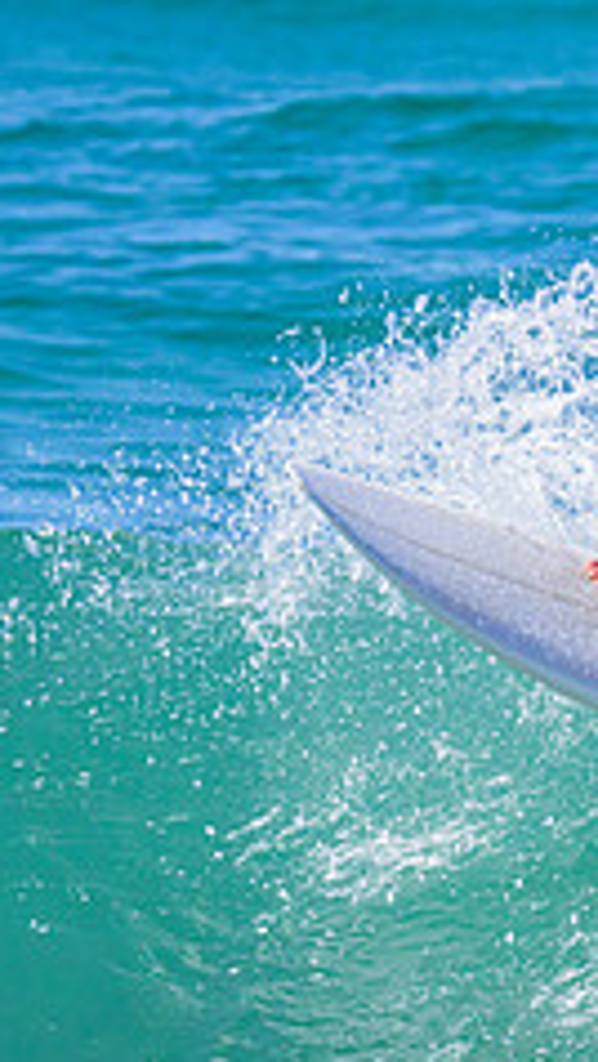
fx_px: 36001
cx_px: 1285
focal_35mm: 1278
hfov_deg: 1.0
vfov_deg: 1.7
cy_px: 506
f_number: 11
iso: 640
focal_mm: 500
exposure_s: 1/2000
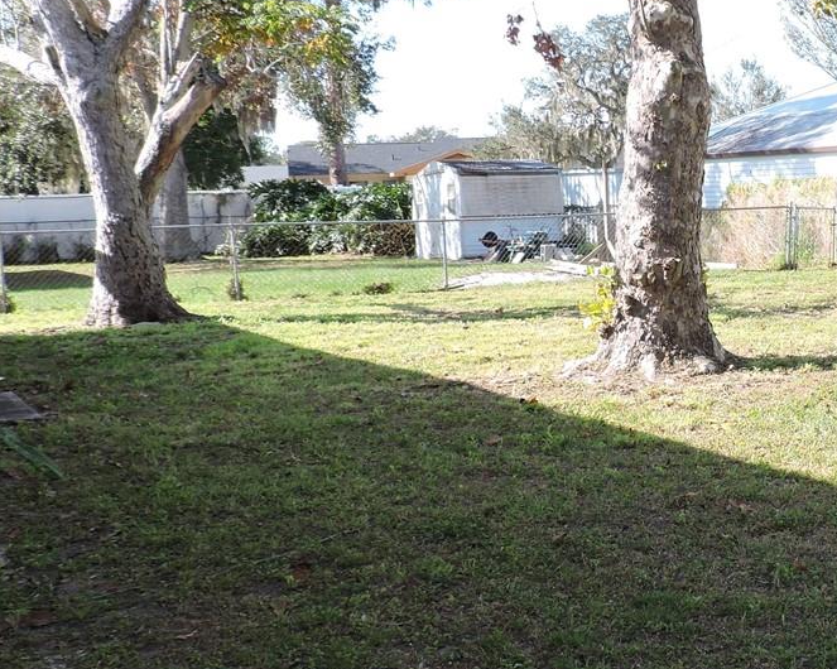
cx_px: 765
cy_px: 294
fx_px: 1634
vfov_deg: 23.1
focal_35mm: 66
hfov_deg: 27.6
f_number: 3.1
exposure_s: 1/320
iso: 100
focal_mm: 5
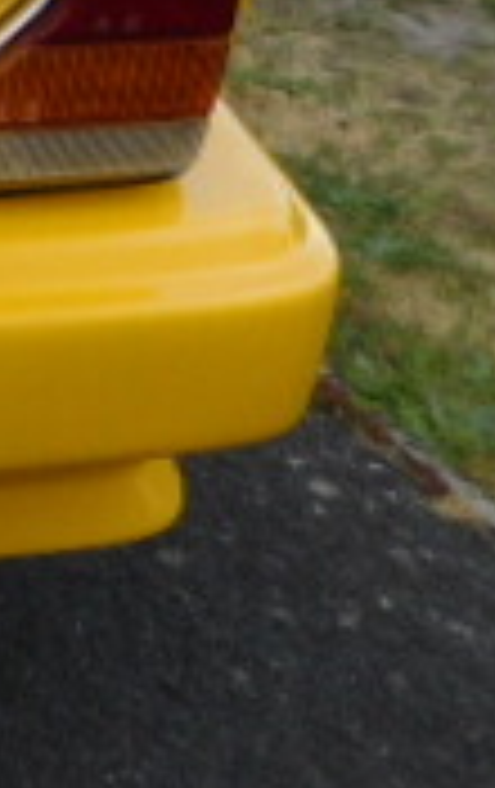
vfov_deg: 21.7
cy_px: -135
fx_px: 1913
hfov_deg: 10.9
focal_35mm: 89
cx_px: -909
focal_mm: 4
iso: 125
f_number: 3
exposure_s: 1/800
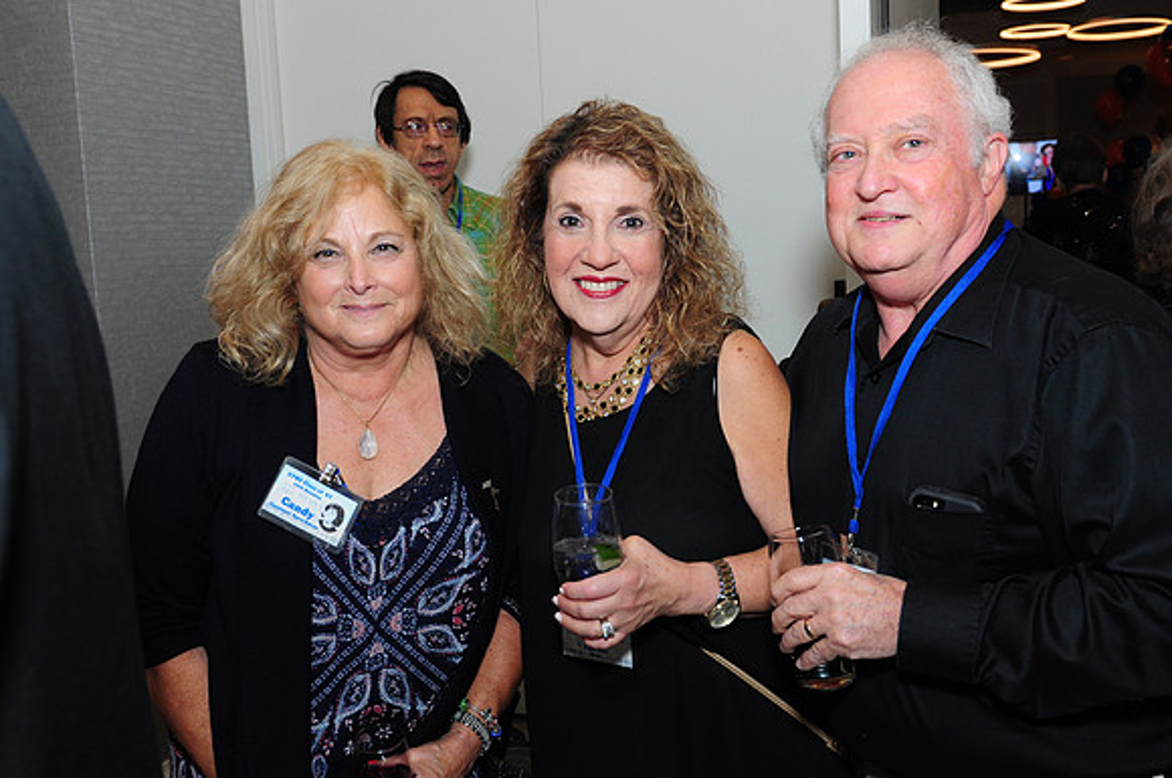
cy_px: 389
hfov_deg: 53.2
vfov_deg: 36.8
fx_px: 1170
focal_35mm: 36
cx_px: 586
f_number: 5
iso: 500
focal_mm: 24
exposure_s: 1/60
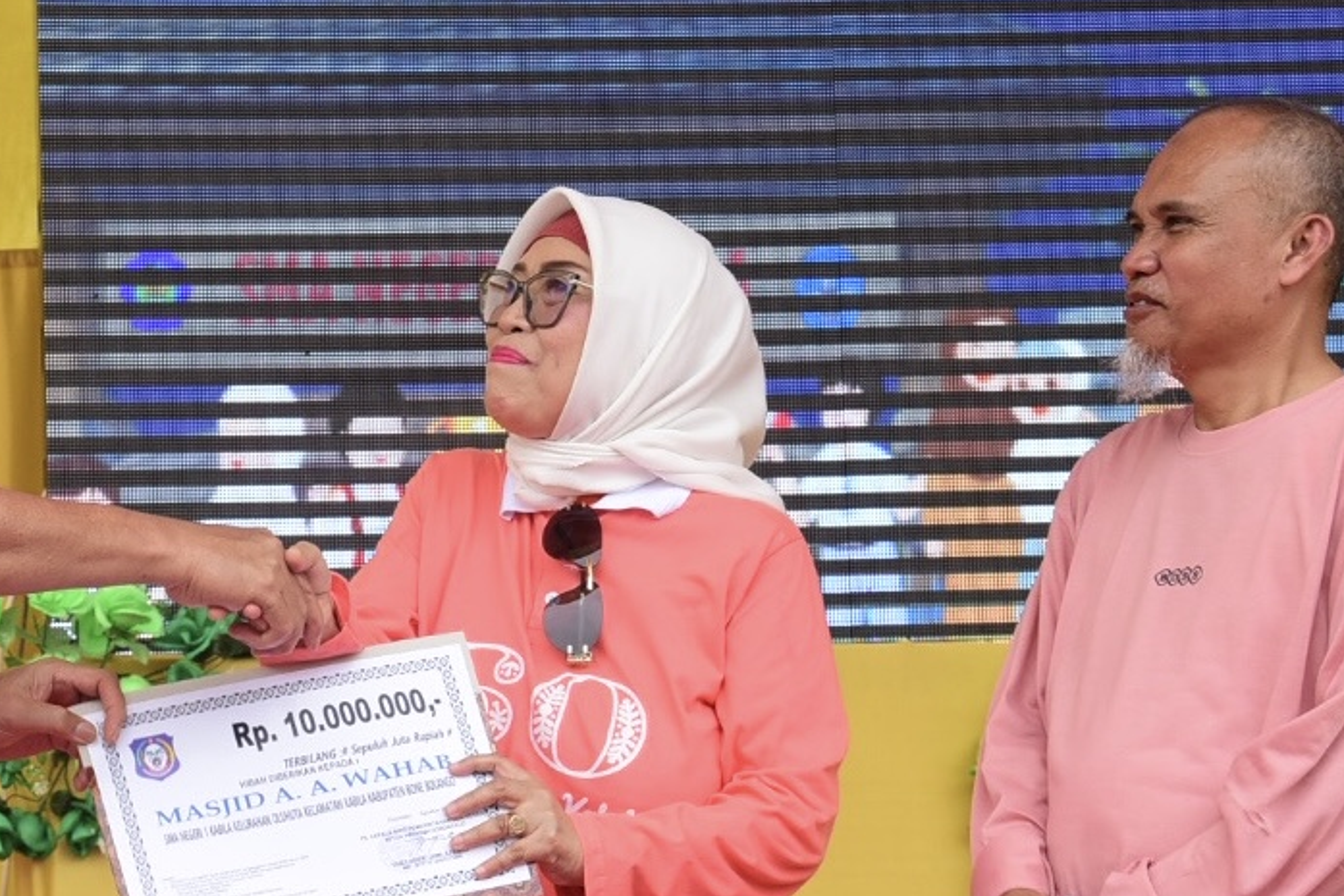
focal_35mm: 100
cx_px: 450
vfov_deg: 13.7
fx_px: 3734
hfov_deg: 20.3
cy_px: 608
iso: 640
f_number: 6.3
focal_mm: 50
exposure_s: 1/200
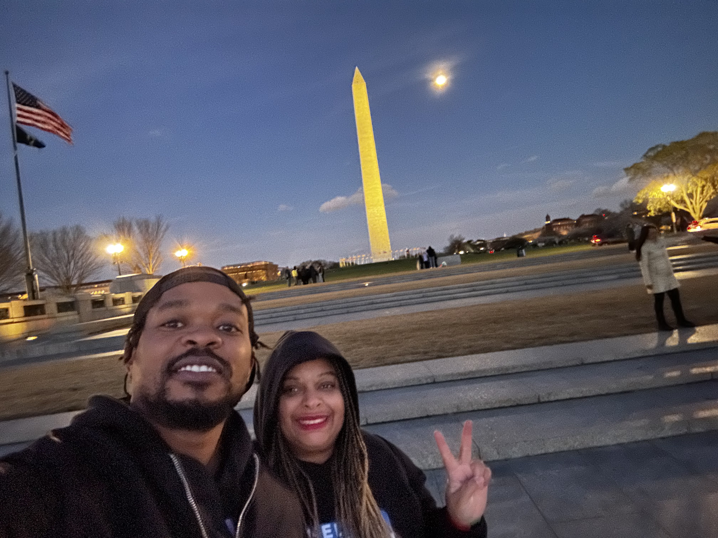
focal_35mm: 23
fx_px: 477
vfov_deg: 58.9
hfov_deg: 73.9
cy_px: 269
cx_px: 359
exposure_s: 1/8
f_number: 1.9
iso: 1600
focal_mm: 2.69
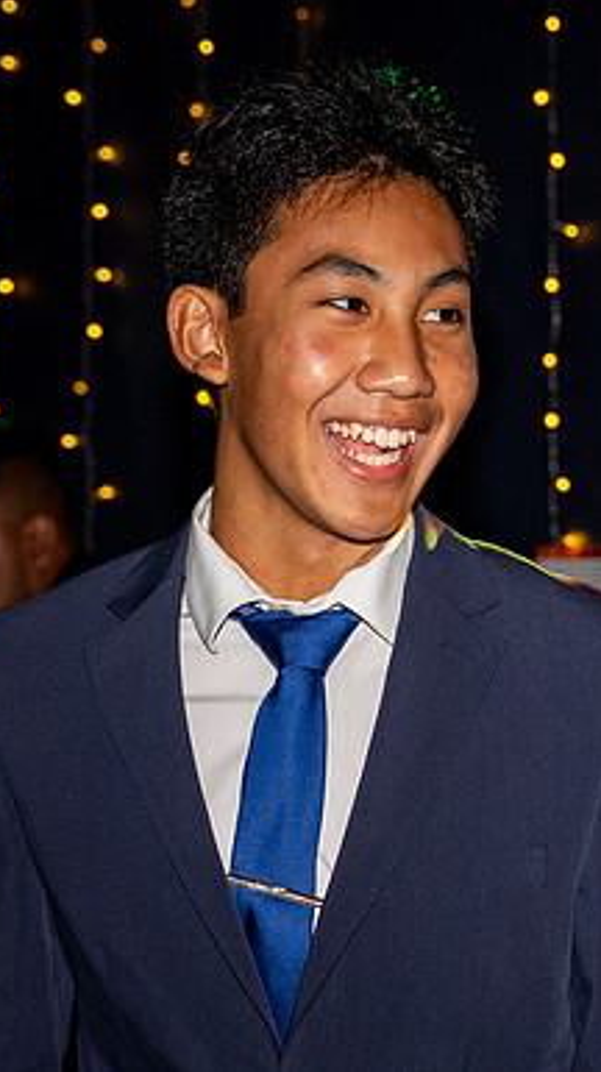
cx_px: 485
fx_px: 3463
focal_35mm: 122
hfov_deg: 9.9
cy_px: 705
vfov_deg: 17.5
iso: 1250
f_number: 4
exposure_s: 1/100
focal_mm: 47
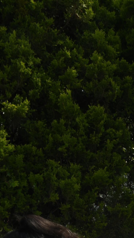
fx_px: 569
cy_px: 214
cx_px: 324
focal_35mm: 90
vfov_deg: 23.1
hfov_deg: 11.2
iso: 125
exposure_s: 1/100
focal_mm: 20
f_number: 13
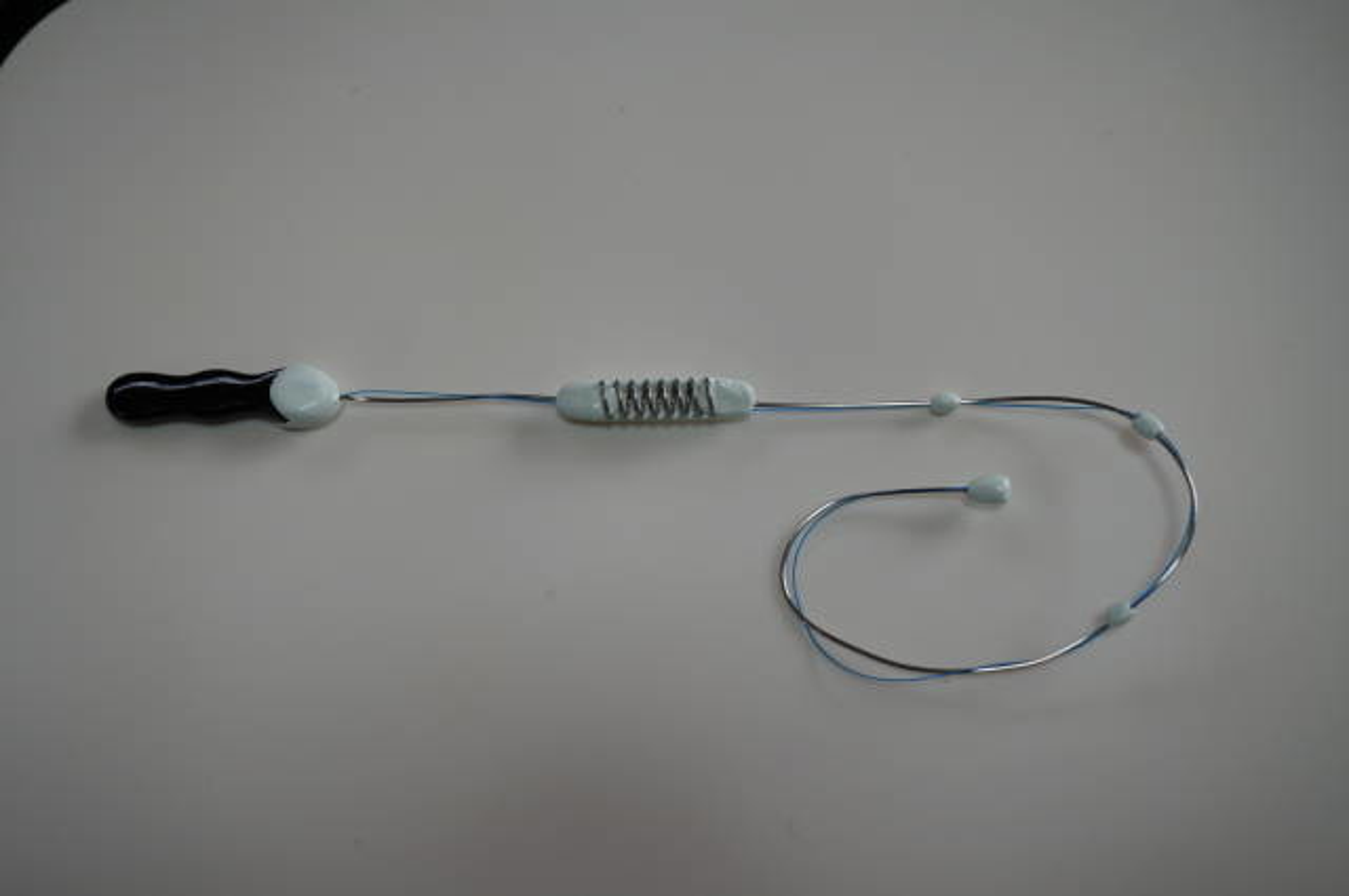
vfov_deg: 29.8
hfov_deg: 43.7
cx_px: 674
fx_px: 1684
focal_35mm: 45
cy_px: 448
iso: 200
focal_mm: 30
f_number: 4.5
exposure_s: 1/80
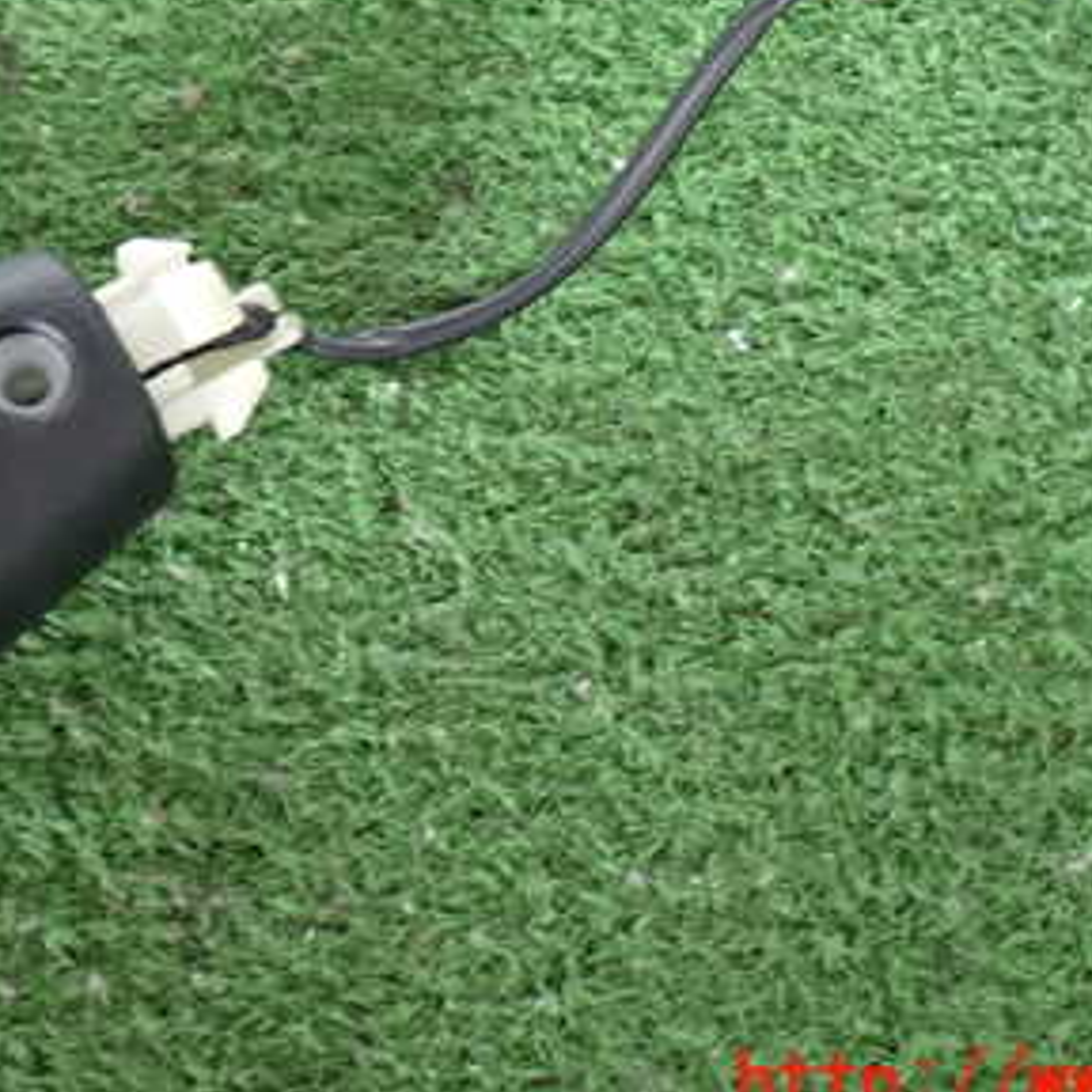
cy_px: 281
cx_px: 455
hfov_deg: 24.6
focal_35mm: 70
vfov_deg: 24.4
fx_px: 2498
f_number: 2.7
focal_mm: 6.83
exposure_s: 1/40
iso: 500
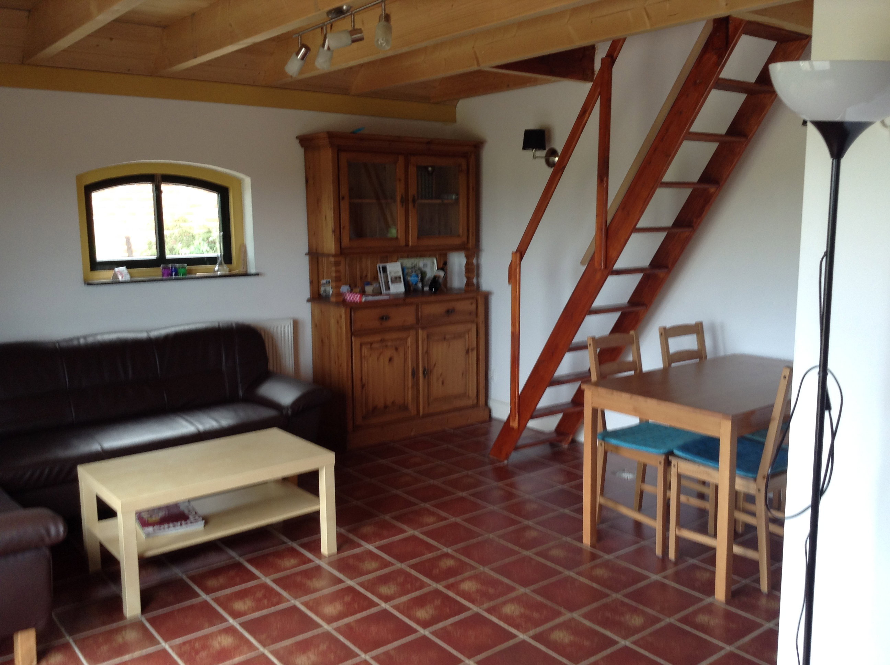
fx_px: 847
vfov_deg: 42.8
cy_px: 332
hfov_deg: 55.4
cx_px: 445
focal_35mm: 33
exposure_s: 1/25
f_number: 2.4
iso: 32
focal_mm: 3.3
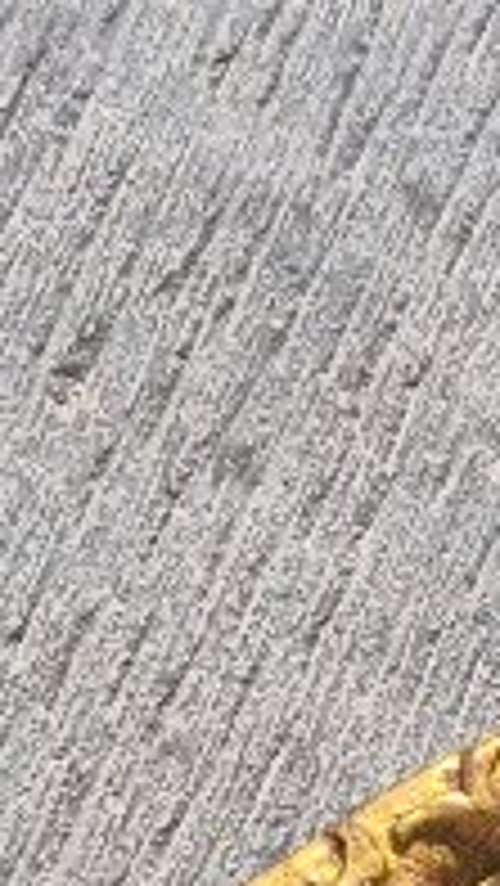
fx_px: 3602
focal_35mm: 153
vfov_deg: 10.8
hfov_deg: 7.4
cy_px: 2442
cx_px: 1212
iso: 80
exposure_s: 1/5392
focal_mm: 5.4
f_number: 1.8
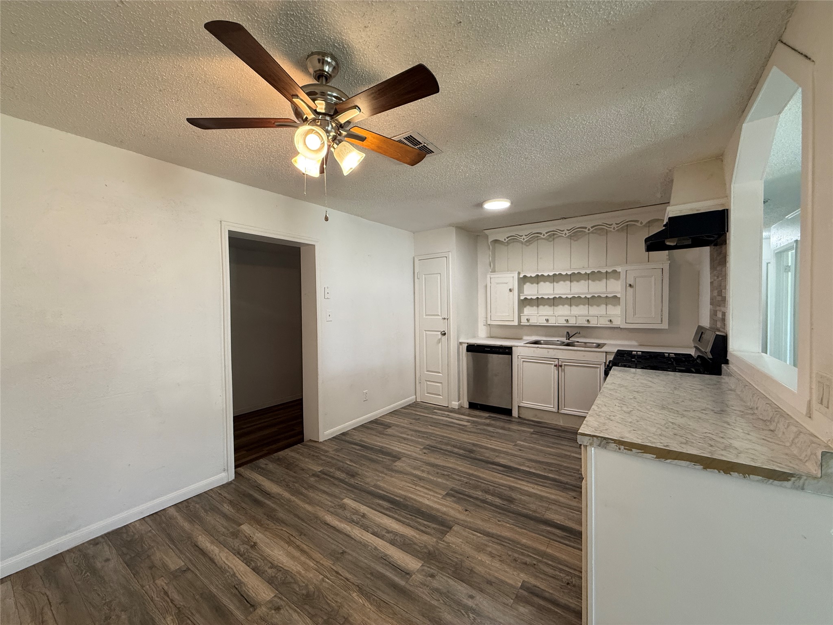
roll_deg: +0.5
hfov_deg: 102.1
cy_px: 312
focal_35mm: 14
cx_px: 416
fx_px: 337
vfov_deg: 85.7
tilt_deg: -0.4
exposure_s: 1/60
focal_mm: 2.22
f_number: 2.2
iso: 200
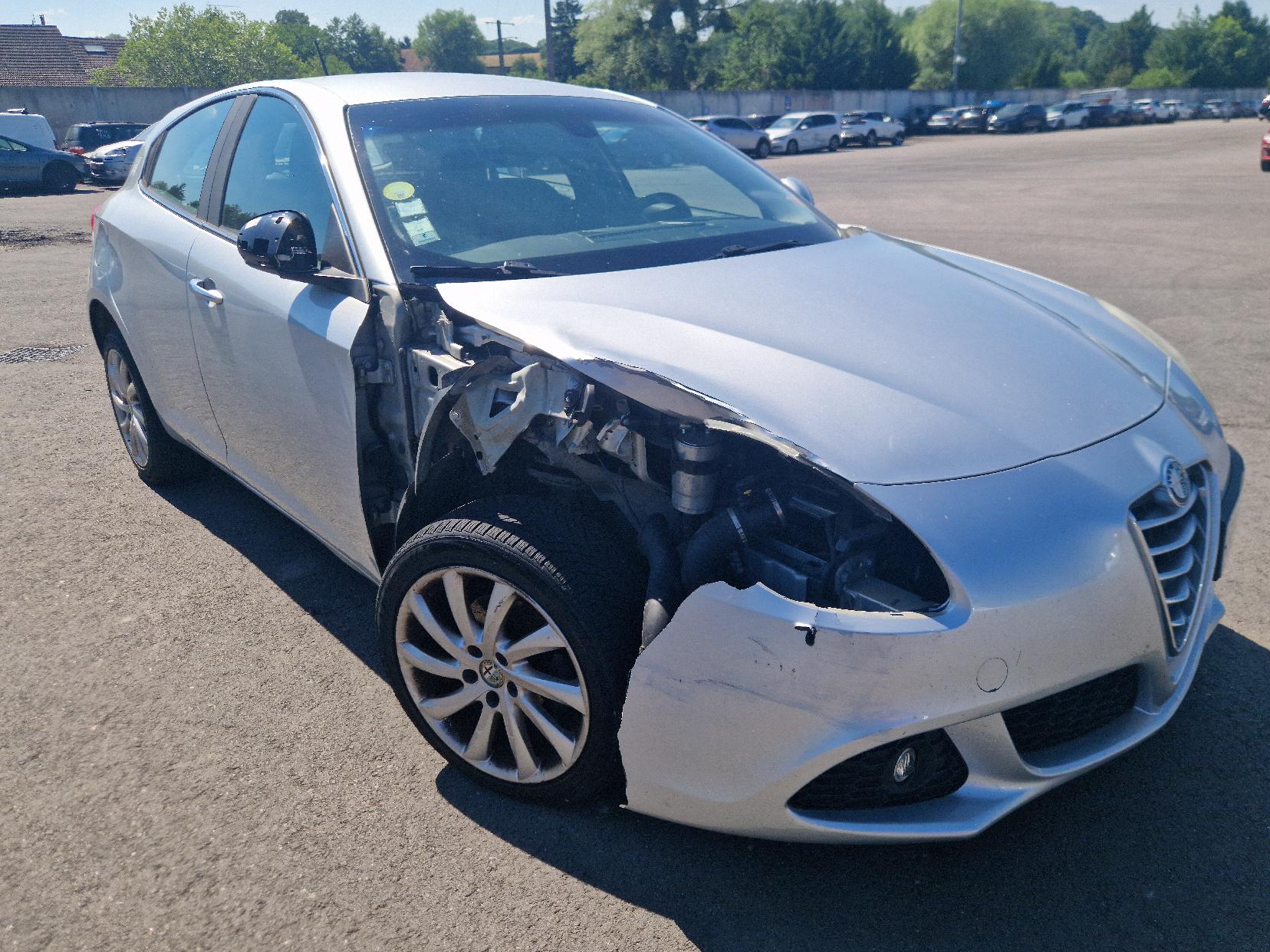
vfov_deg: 54.8
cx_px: 665
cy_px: 445
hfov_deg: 69.4
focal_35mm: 25
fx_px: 917
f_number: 1.8
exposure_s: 1/1667
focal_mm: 5.4
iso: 50
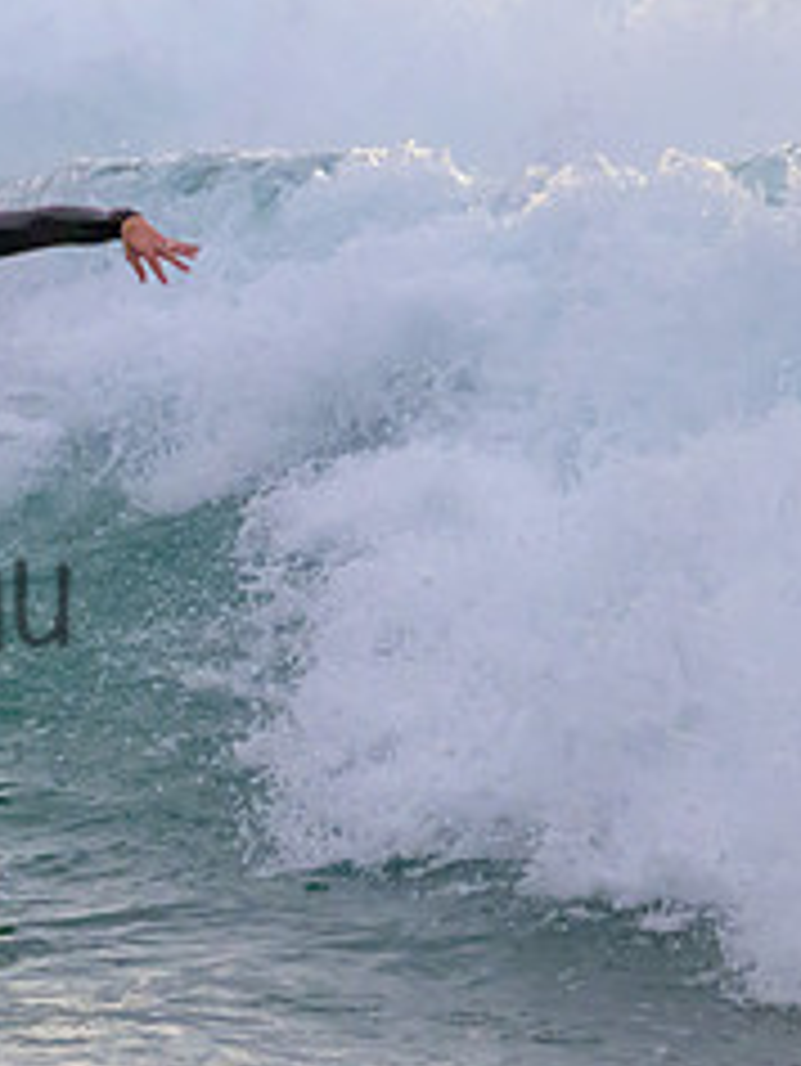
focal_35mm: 1882
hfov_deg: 0.8
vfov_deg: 1.1
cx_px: -405
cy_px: 542
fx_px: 58013
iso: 5600
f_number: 11
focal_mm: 800
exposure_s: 1/2000
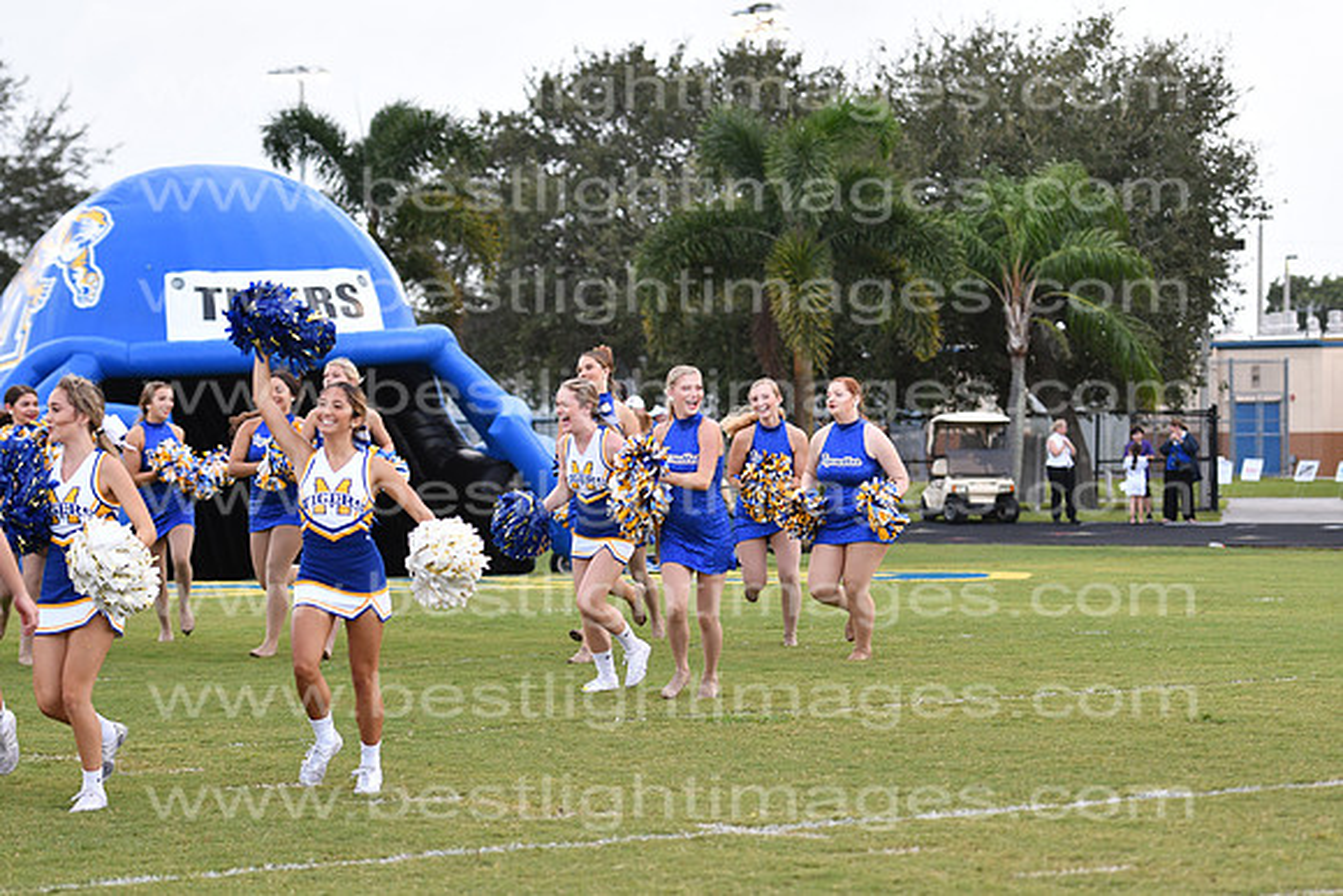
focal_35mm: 135
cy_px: 448
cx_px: 672
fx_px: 5037
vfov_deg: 10.2
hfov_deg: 15.2
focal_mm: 90
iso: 800
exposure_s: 1/800
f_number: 3.2
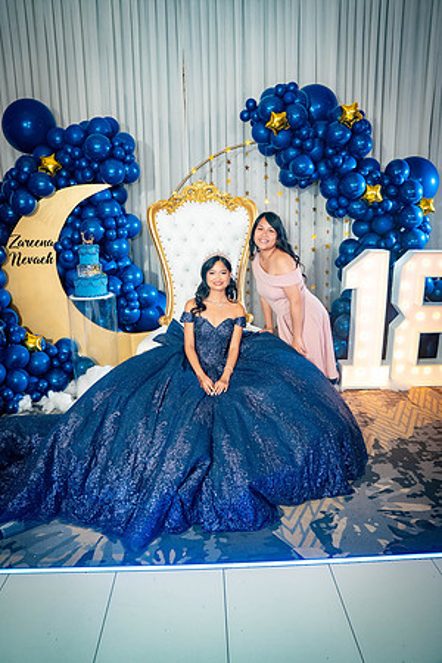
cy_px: 332
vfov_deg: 73.7
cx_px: 221
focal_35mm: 24
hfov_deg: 53.1
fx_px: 442
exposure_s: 1/160
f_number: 3.5
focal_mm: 24
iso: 1250
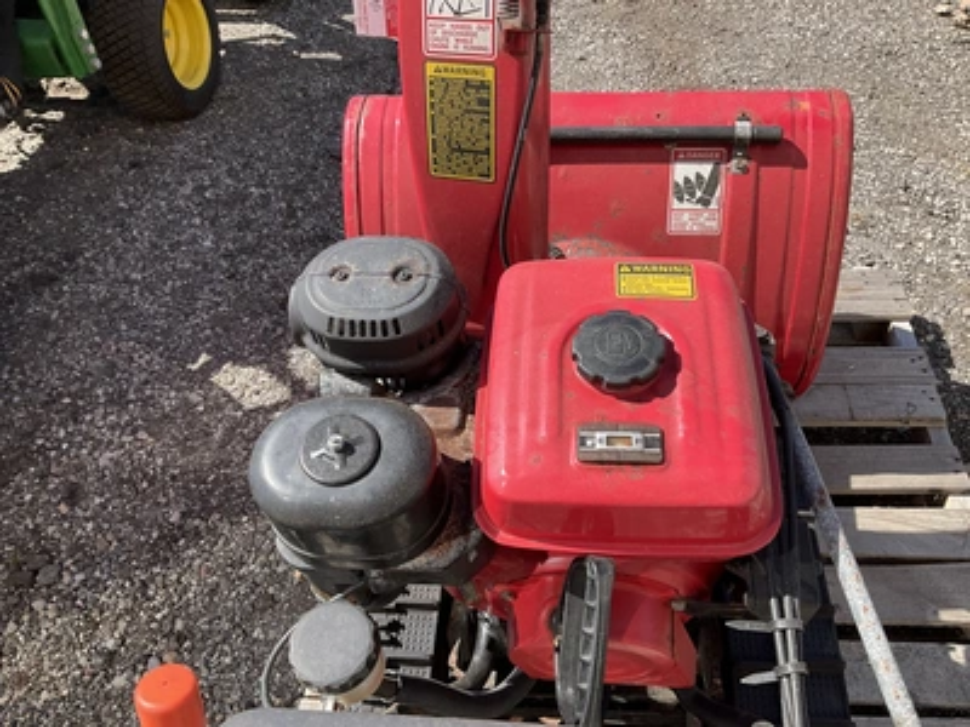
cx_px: 485
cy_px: 364
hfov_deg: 61.7
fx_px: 813
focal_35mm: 29
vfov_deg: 48.2
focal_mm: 3
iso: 25
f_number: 1.8
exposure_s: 1/816
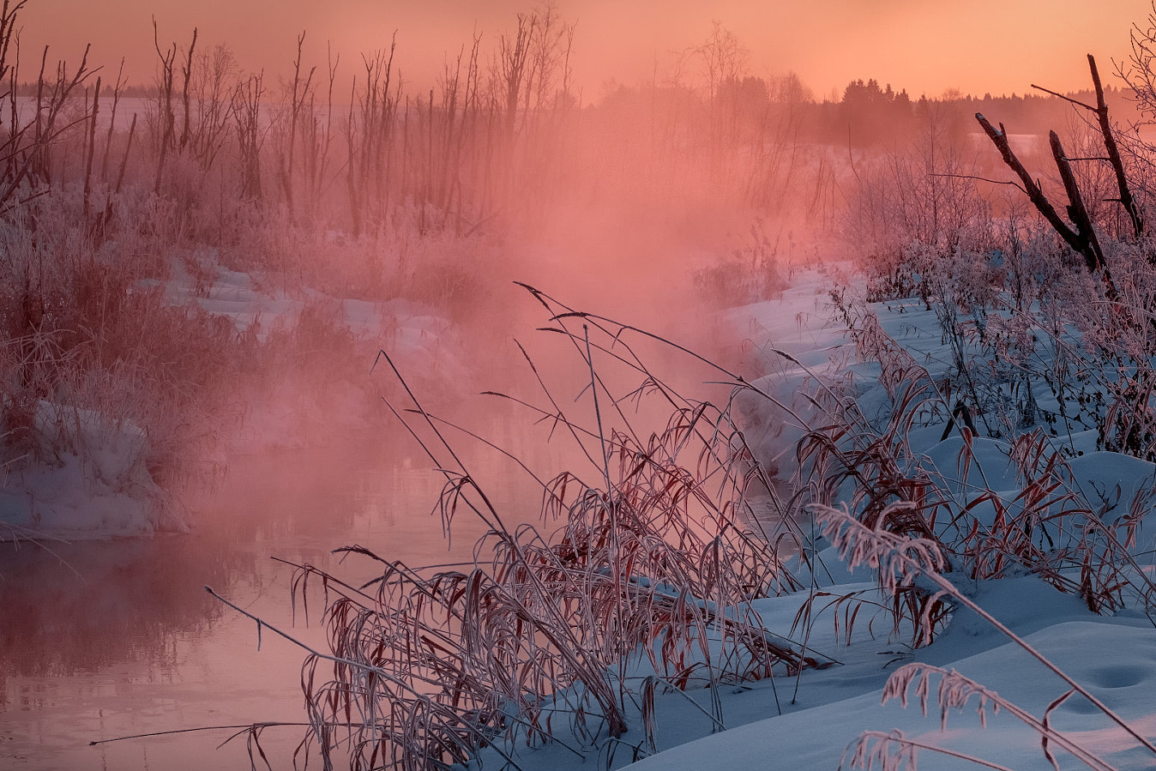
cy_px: 454
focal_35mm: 89
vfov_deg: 15.4
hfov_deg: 22.9
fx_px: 2858
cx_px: 597
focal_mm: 50
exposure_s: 1/350
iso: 800
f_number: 11
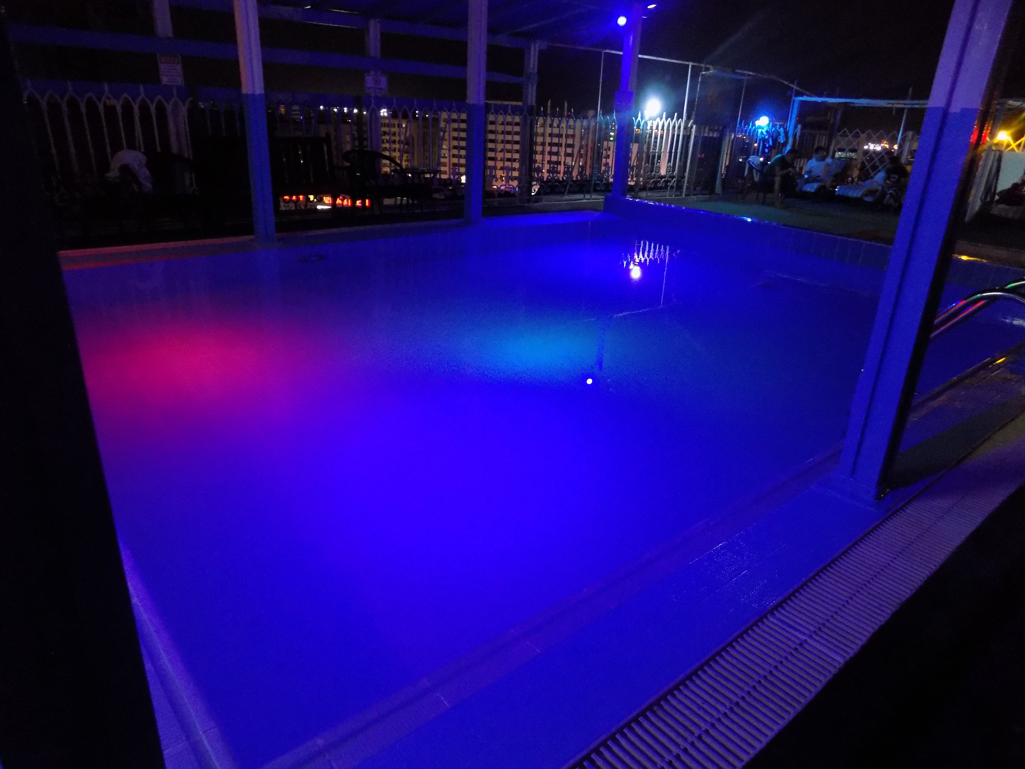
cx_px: 512
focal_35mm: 23
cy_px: 384
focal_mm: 4
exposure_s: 1/8
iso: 400
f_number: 3.1
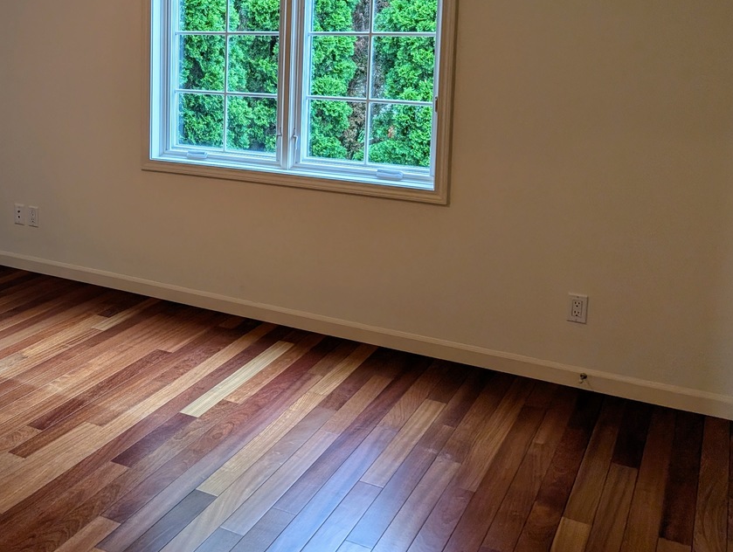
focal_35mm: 41
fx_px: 870
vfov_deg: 34.4
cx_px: 123
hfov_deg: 43.1
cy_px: 129
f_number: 1.68
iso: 20
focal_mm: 6.9
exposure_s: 1/139
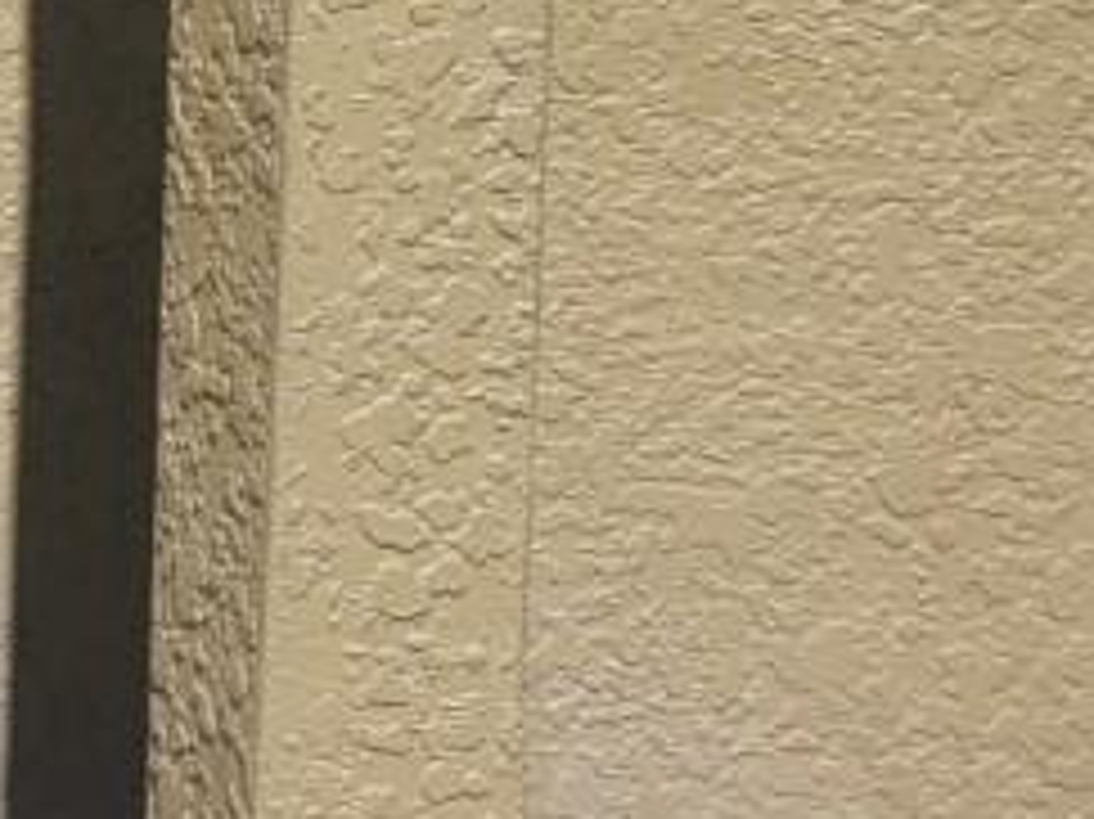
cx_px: -1927
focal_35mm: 154
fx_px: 4865
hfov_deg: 10.2
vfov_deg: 9.2
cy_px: -621
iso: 40
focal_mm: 5.4
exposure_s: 1/2490
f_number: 1.8
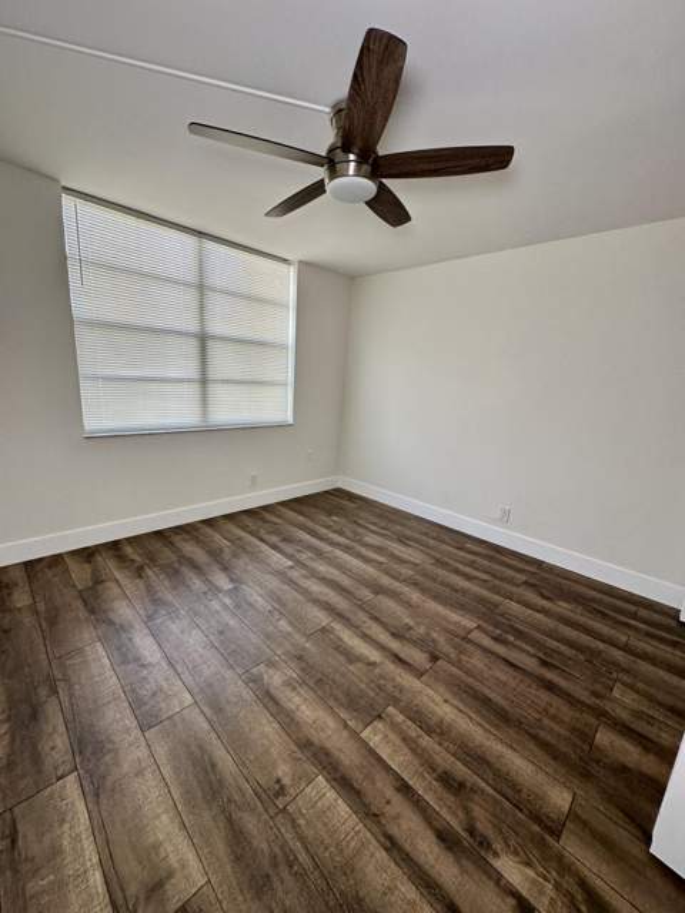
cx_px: 342
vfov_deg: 102.1
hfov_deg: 85.7
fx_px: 369
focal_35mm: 14
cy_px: 456
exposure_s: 1/120
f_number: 2.2
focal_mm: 2.22
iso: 125
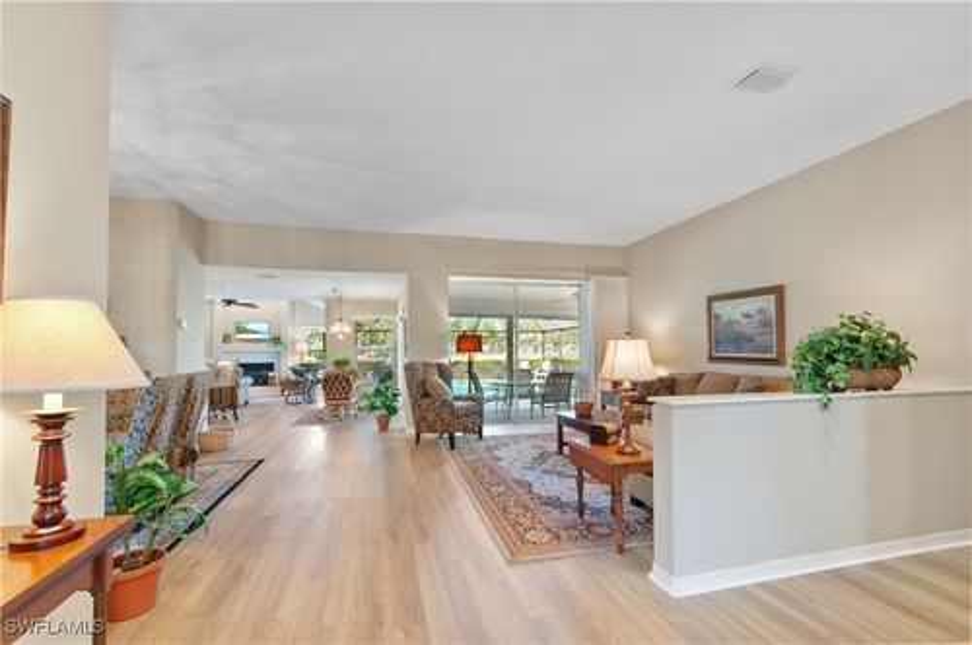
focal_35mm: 15
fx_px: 404
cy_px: 322
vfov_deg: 77.2
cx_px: 486
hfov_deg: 100.5
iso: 200
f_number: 8
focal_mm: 10
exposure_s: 1.3
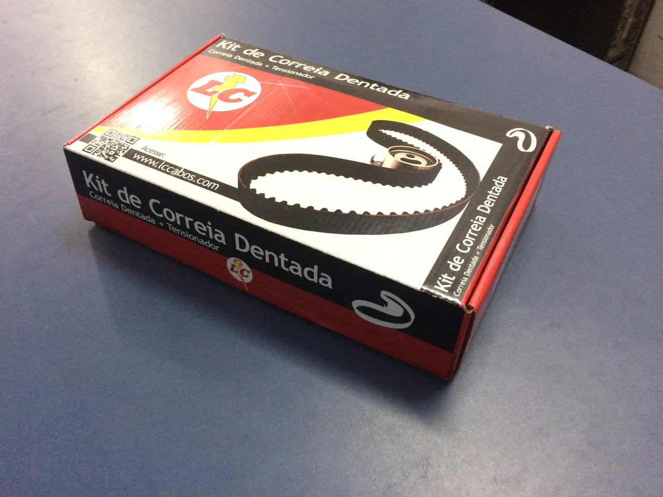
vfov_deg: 48.2
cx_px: 332
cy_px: 248
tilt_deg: -48.6
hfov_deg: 61.7
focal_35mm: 29
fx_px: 555
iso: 320
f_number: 2.2
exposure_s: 1/30
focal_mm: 4.15
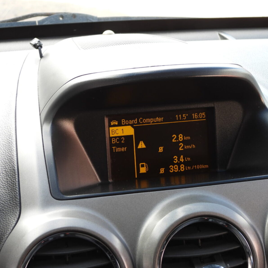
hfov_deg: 18.3
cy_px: 135
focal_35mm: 95
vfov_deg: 18.3
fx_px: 832
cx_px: 159
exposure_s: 1/60
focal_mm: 14.4
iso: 100
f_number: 3.5
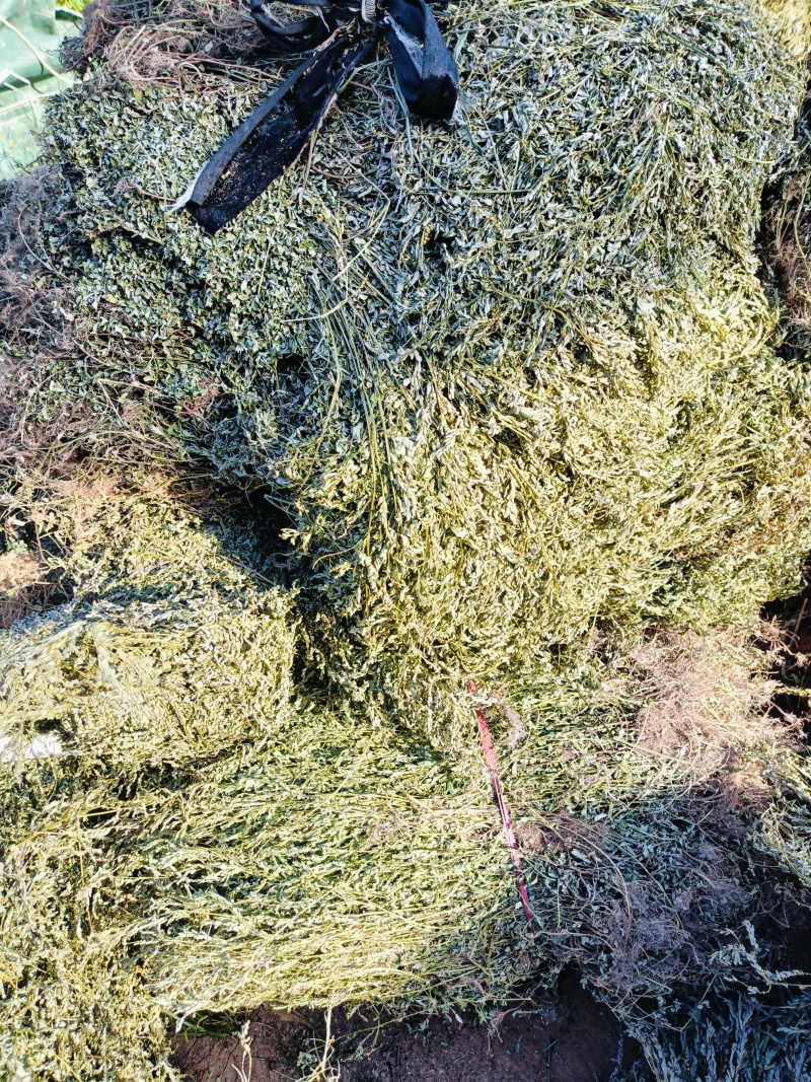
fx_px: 781
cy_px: 541
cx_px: 406
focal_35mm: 25
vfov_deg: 69.4
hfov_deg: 54.9
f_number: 1.7
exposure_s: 1/127
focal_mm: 4.7
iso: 100
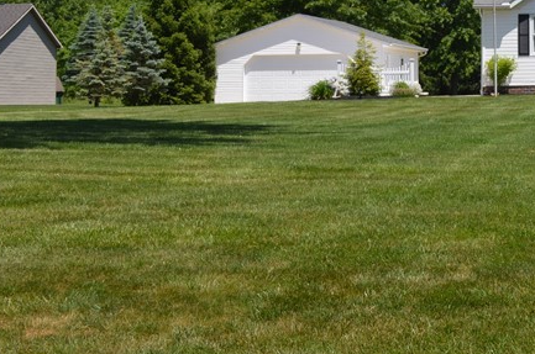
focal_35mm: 98
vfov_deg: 13.6
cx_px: 658
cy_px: -58
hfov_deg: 19.5
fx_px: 1454
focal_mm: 26
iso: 100
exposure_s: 1/250
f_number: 8
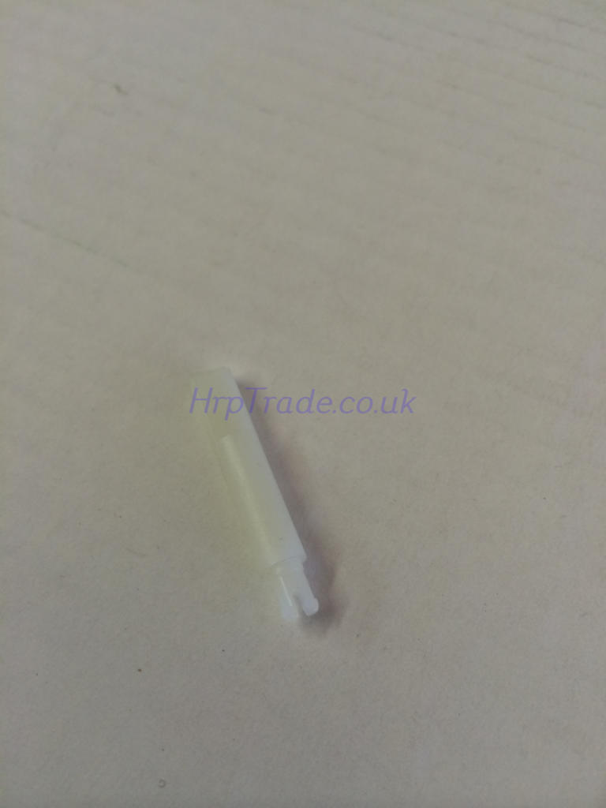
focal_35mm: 30
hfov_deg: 46.8
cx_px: 303
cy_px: 404
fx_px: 700
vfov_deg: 60.0
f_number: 2.2
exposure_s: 1/33
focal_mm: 4.12
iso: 50
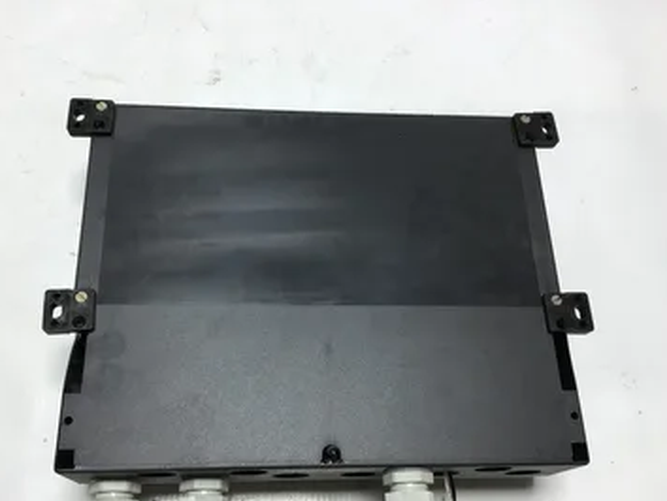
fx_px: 675
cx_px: 315
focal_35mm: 35
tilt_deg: -67.1
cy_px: 279
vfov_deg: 40.7
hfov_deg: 52.6
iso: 32
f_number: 2.4
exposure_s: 1/120
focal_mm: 3.3
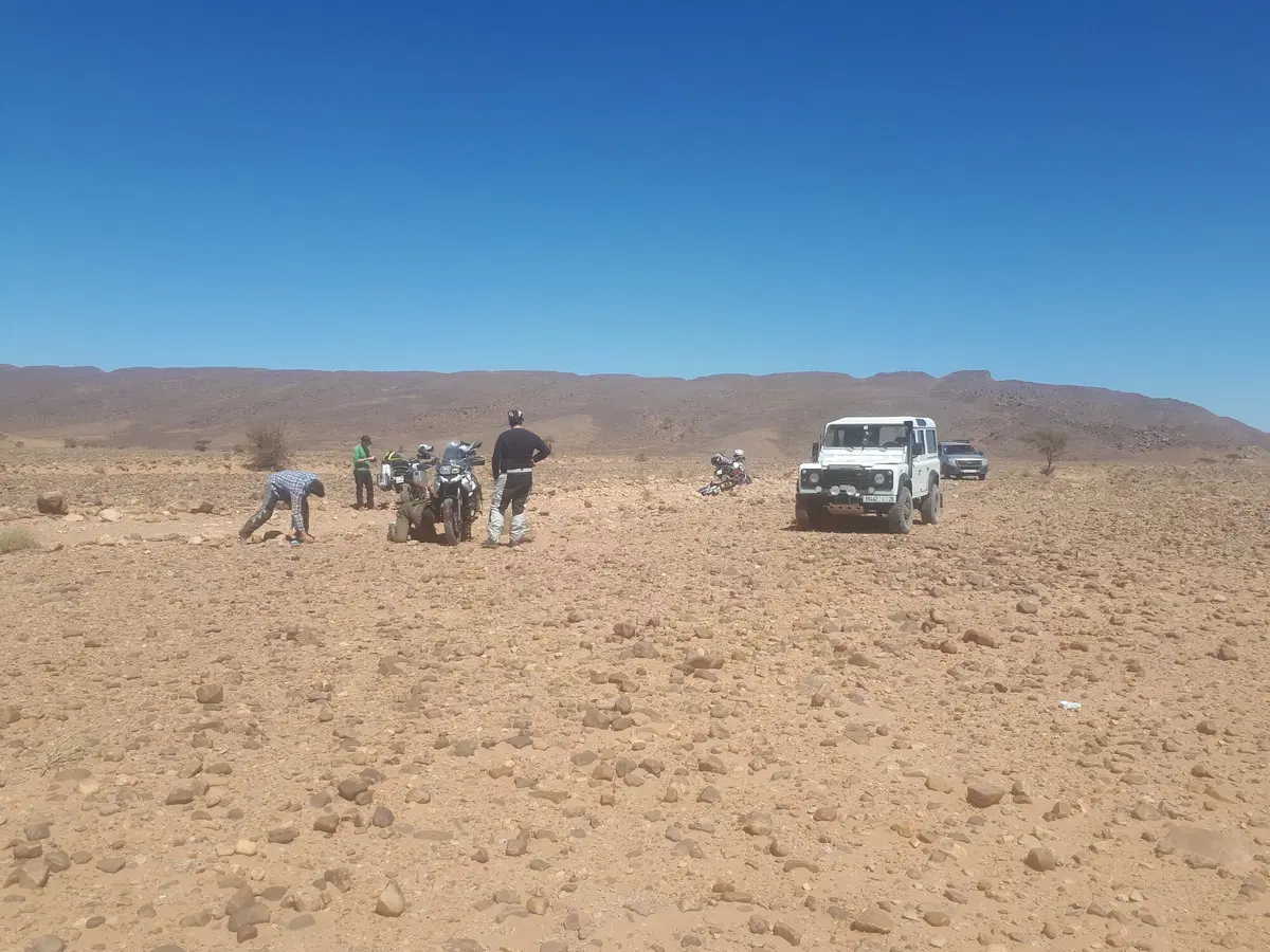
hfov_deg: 65.3
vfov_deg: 51.4
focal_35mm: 27
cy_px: 476
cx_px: 635
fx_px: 991
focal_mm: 3.6
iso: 40
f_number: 1.9
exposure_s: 1/1761
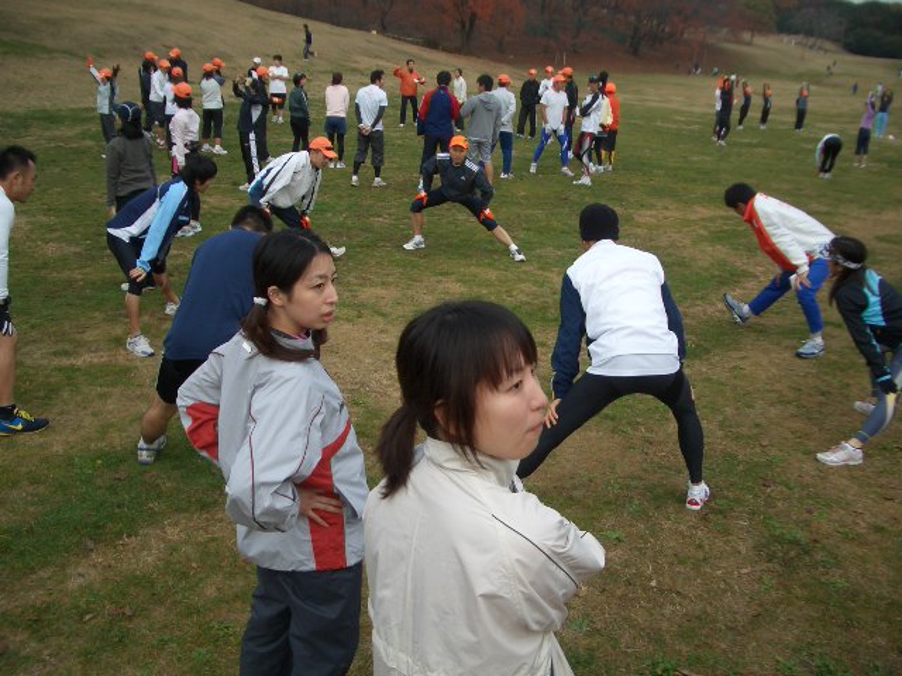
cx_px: 451
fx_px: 912
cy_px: 338
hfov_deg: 52.6
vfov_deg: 40.7
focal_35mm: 35
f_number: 2.6
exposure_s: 1/800
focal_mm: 5.8
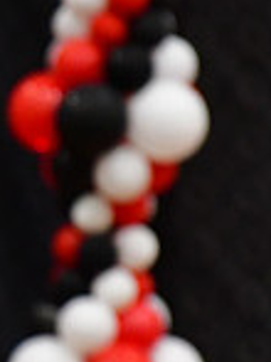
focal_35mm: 1139
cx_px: -411
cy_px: 331
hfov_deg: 1.3
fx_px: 11907
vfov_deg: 1.7
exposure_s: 1/500
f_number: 3.5
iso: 4000
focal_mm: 200
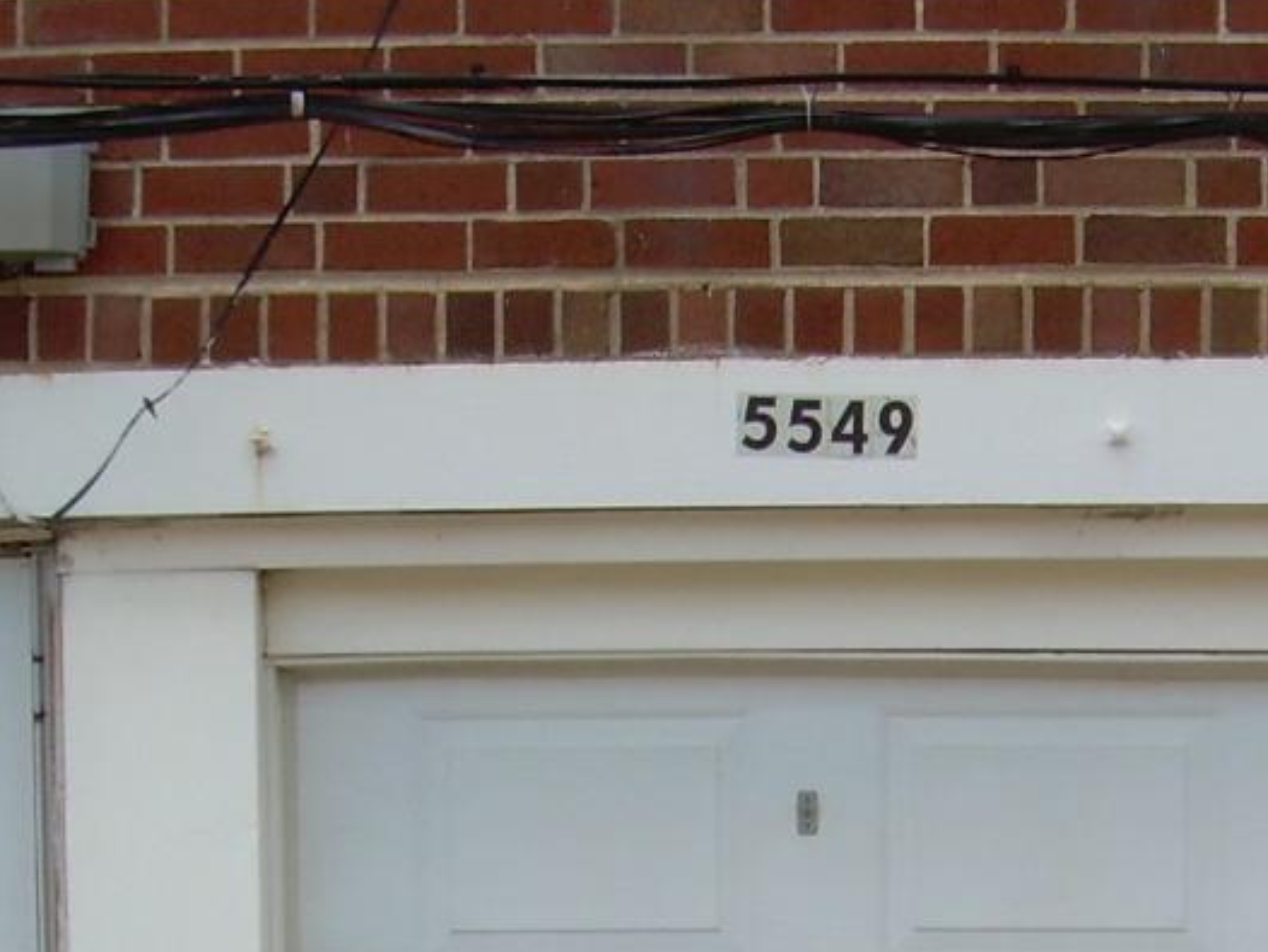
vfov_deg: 13.7
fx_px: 3811
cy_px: 1234
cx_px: 885
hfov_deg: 18.8
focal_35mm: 104
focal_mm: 6.3
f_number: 2.8
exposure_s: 1/273
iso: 50
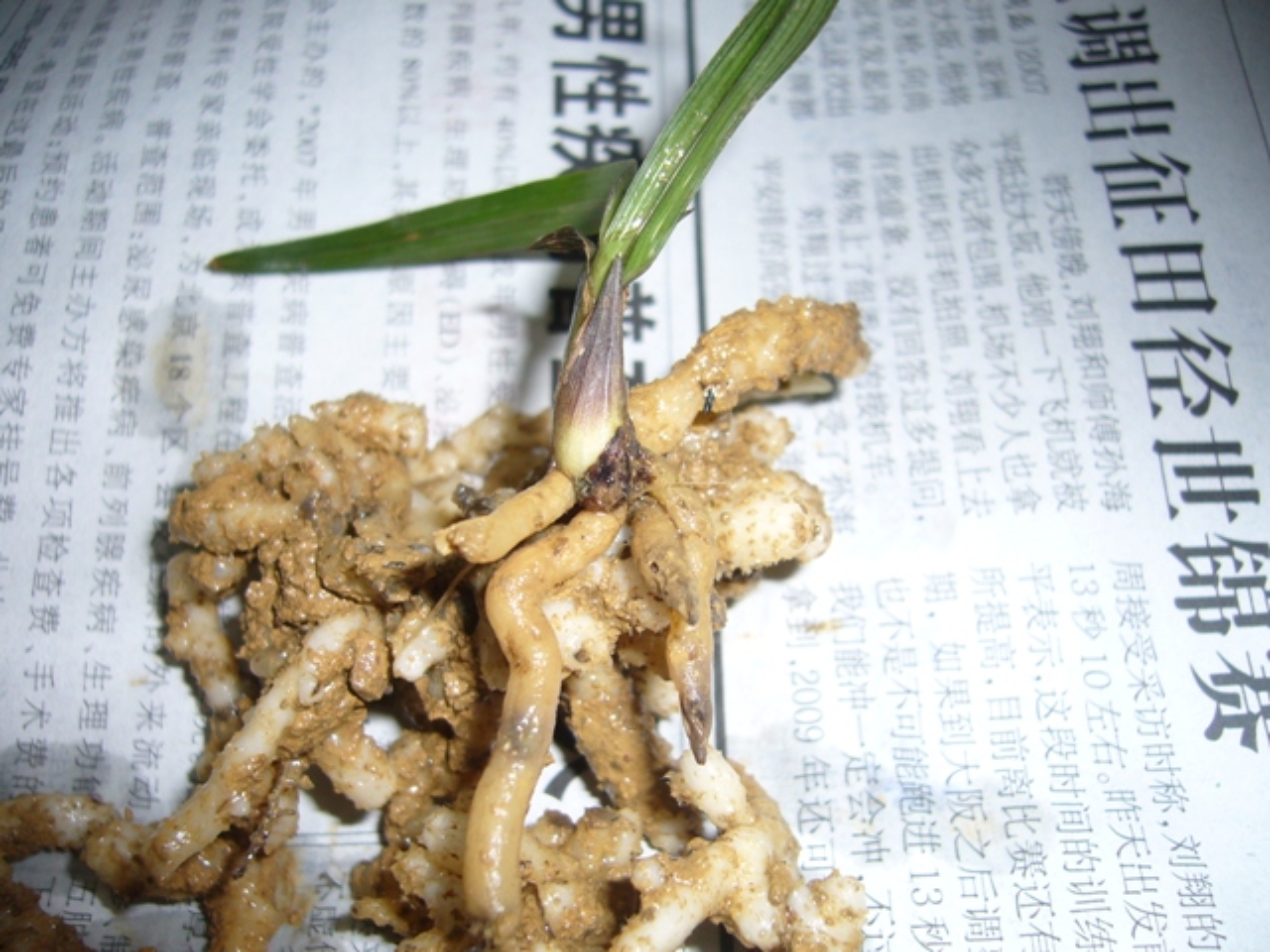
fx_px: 1284
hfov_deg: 52.6
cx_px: 635
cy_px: 476
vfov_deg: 40.7
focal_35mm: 35
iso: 80
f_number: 2.8
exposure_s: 1/60
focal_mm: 5.8
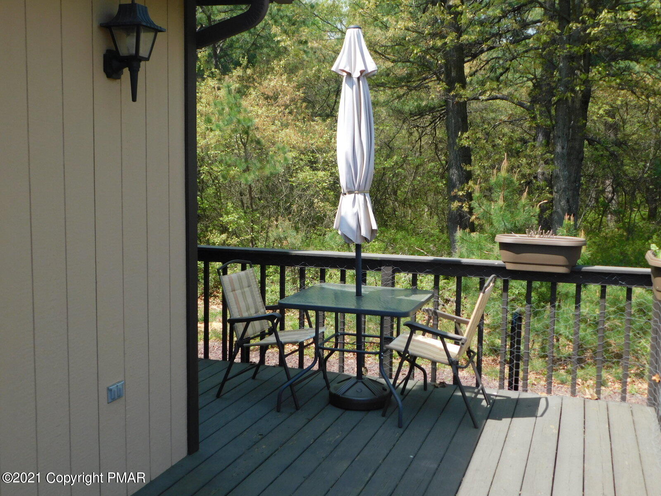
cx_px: 330
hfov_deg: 46.8
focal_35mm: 40
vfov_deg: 36.0
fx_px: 764
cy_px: 248
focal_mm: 7.1
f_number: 3.6
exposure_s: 1/500
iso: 125
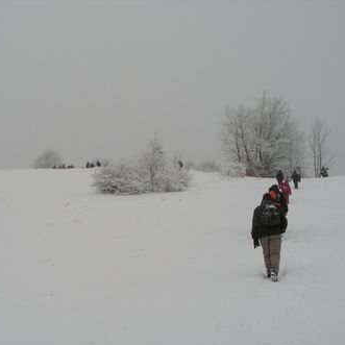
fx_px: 677
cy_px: 175
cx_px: 122
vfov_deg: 28.6
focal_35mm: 60
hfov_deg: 28.5
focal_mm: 8.4
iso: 100
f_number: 4.8
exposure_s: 1/800
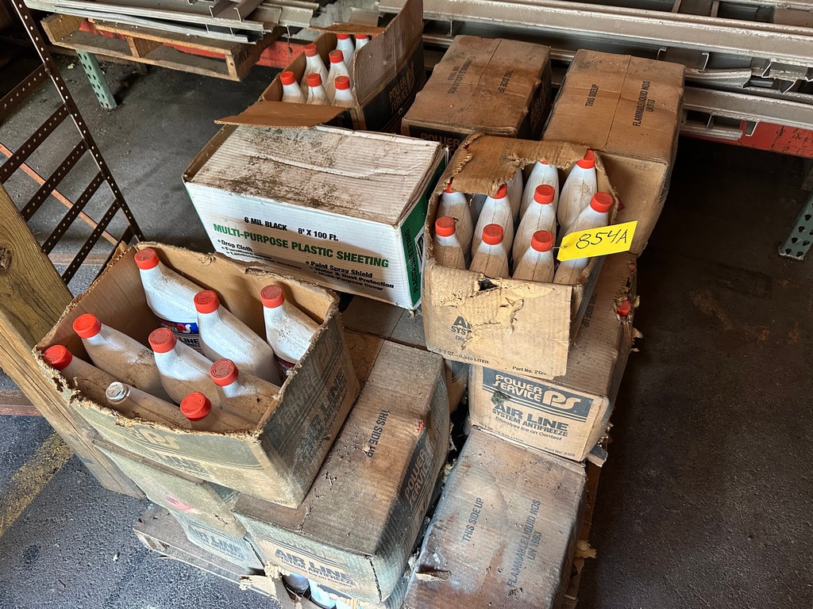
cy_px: 304
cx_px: 406
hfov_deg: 71.6
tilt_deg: -45.5
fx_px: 564
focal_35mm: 24
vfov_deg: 56.8
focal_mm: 6.86
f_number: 1.78
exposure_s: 1/60
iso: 320
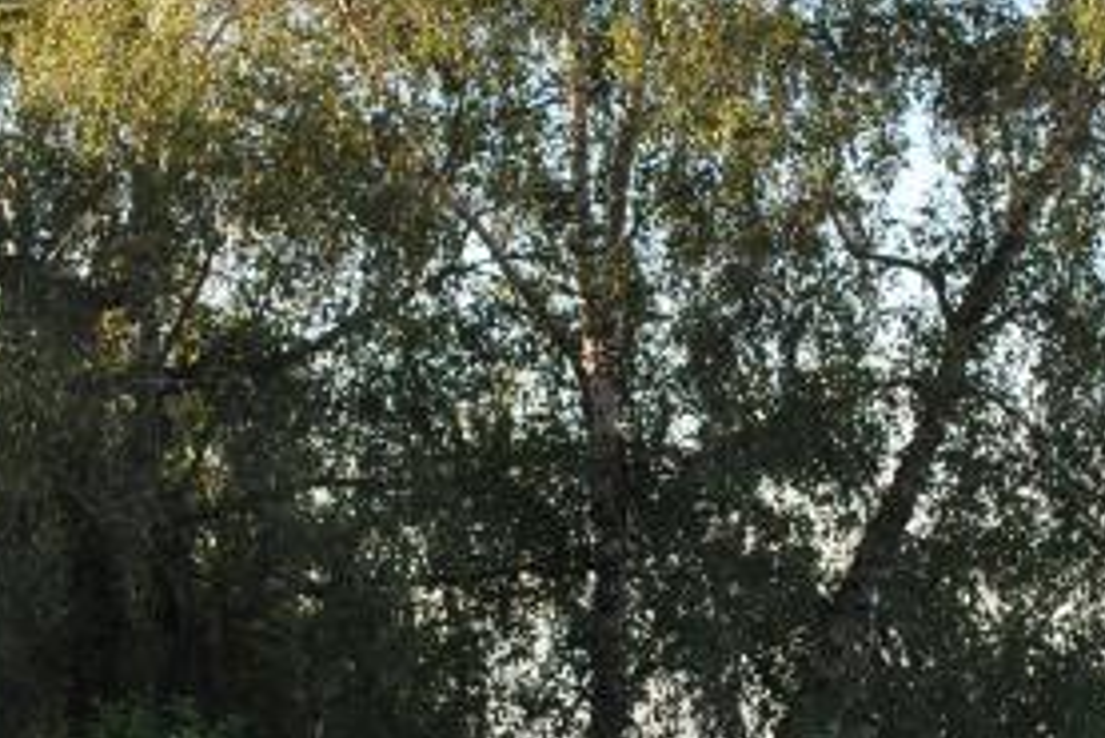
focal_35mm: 130
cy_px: 549
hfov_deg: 15.8
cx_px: 531
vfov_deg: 10.5
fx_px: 3992
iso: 100
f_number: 5.6
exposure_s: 1/125
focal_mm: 24
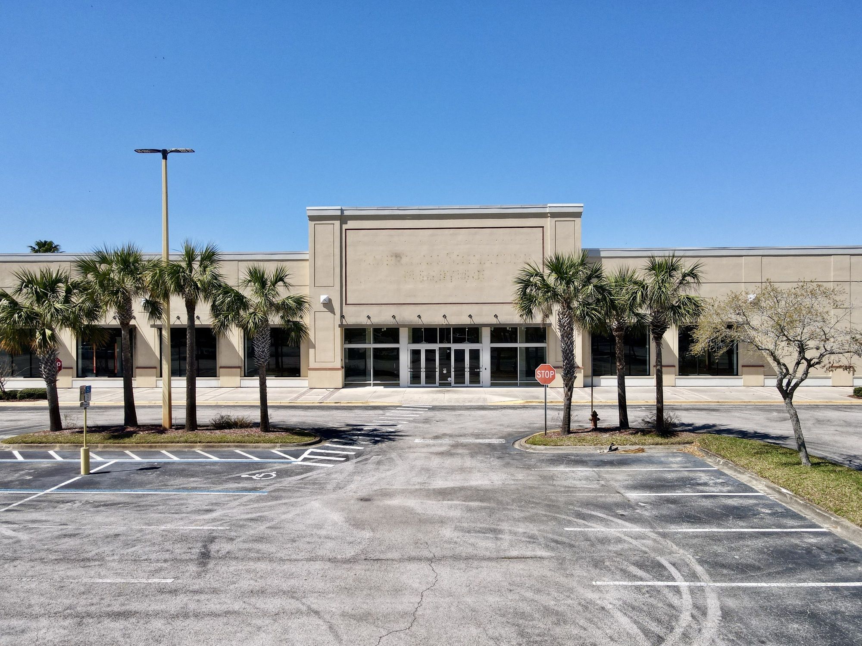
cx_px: 431
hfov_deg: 71.6
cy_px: 323
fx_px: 598
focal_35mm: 24
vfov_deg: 56.8
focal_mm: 4.5
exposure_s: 1/800
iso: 100
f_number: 2.8
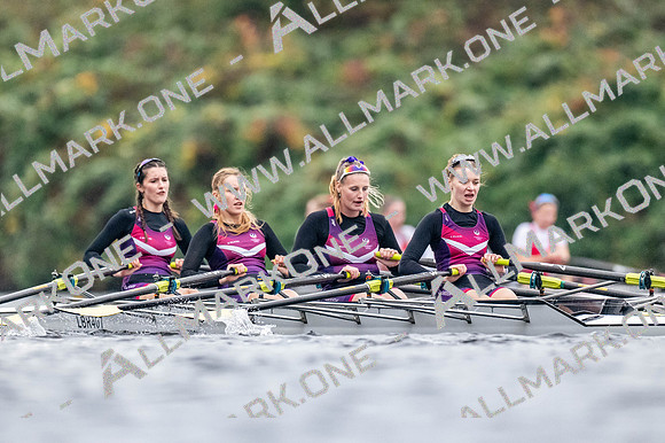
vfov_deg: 1.5
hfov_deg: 2.3
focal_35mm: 900
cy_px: 222
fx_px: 16615
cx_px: 332
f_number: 4
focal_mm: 600
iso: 3600
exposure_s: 1/2500
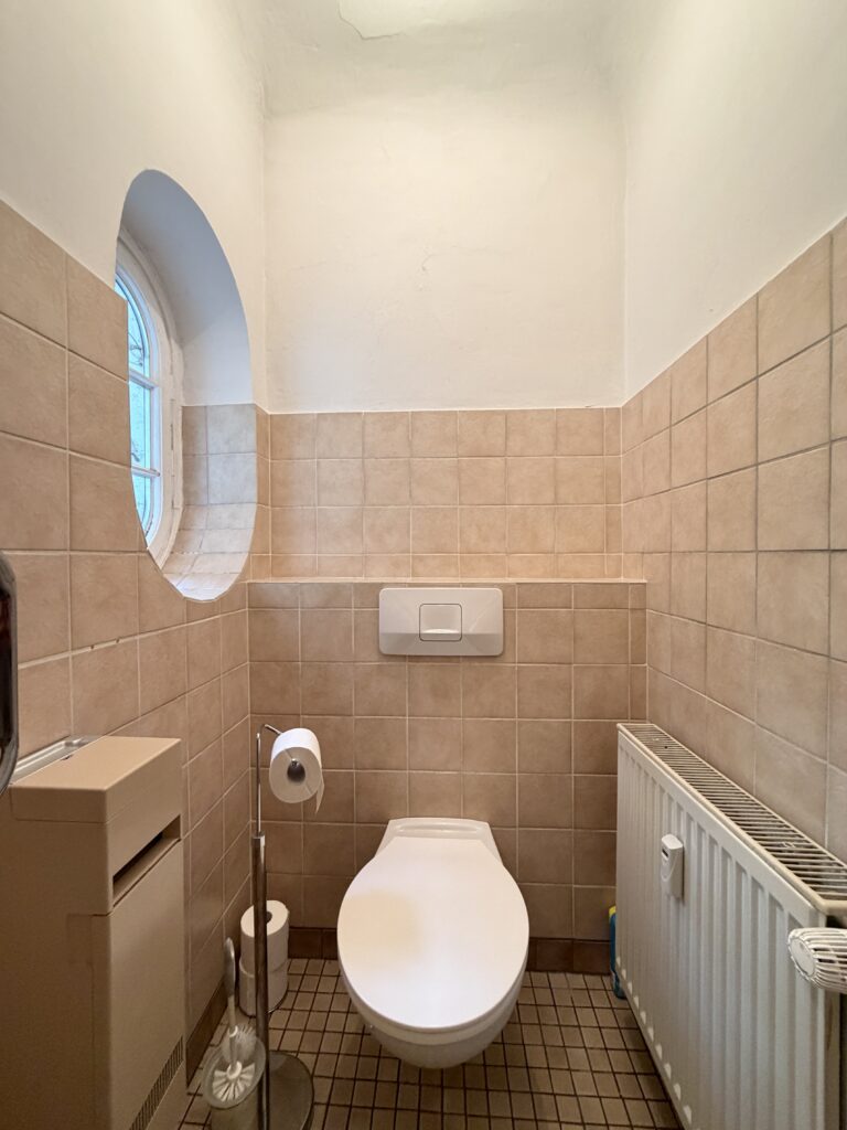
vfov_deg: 102.1
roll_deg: +0.3
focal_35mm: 14
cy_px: 565
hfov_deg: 85.7
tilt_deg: +0.2
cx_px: 424
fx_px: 457
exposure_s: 1/50
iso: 250
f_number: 2.2
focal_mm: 2.22
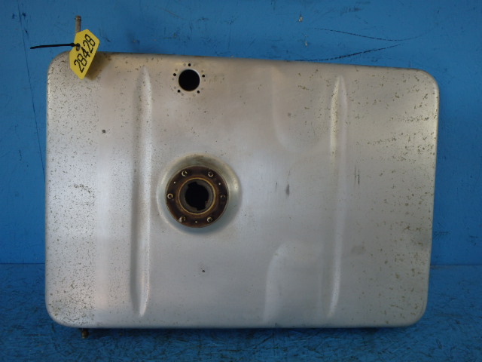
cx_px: 241
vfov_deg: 49.7
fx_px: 390
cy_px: 181
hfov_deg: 63.4
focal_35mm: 28
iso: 125
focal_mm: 5
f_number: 3.9
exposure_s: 1/80
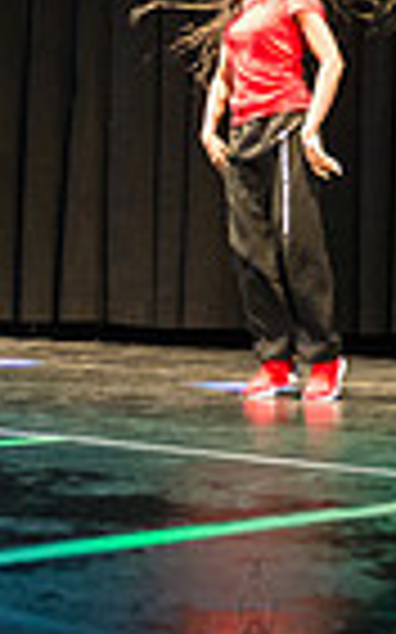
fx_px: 1884
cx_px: 252
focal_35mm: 109
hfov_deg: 12.0
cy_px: 200
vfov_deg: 19.0
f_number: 2.8
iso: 4000
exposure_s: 1/1250
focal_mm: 26
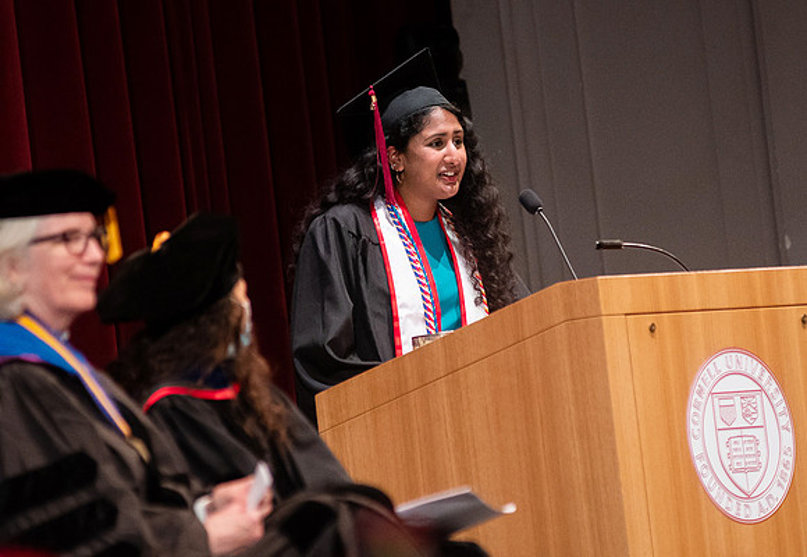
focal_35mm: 342
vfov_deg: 4.1
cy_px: 247
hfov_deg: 6.0
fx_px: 7746
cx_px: 464
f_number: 3.5
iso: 1600
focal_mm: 200
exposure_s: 1/200
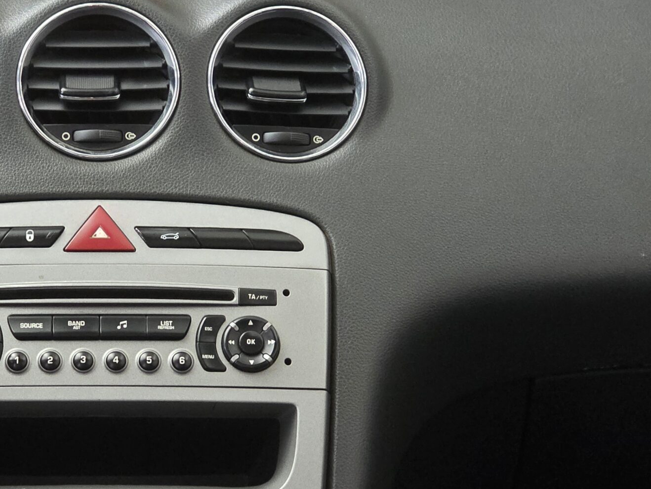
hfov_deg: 14.6
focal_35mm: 134
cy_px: 298
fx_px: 2521
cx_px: 95
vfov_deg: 11.1
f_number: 2.4
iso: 800
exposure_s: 1/33.3
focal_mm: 7.9
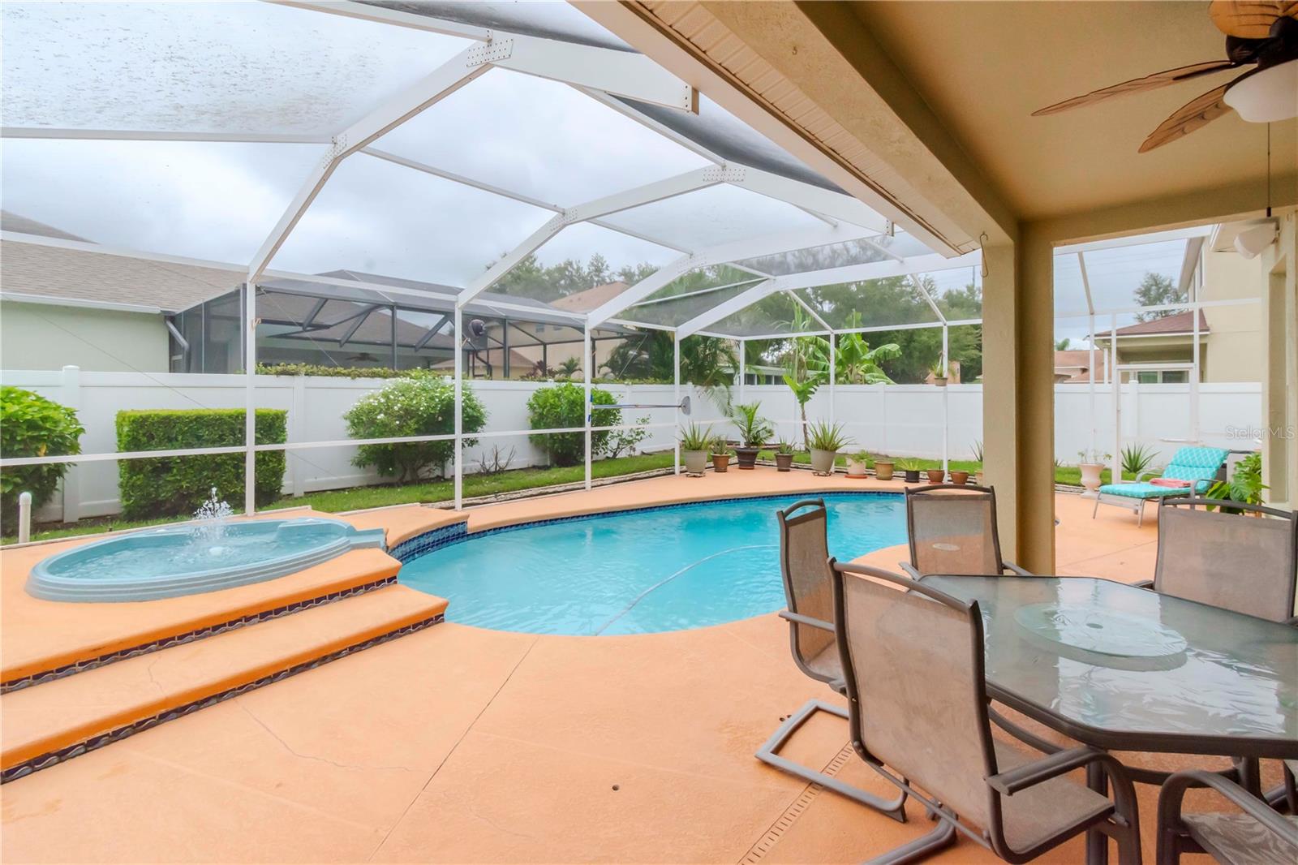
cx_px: 649
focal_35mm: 15
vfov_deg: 77.3
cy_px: 432
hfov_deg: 100.4
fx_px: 541
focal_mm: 10
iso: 800
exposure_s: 1/250
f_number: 16
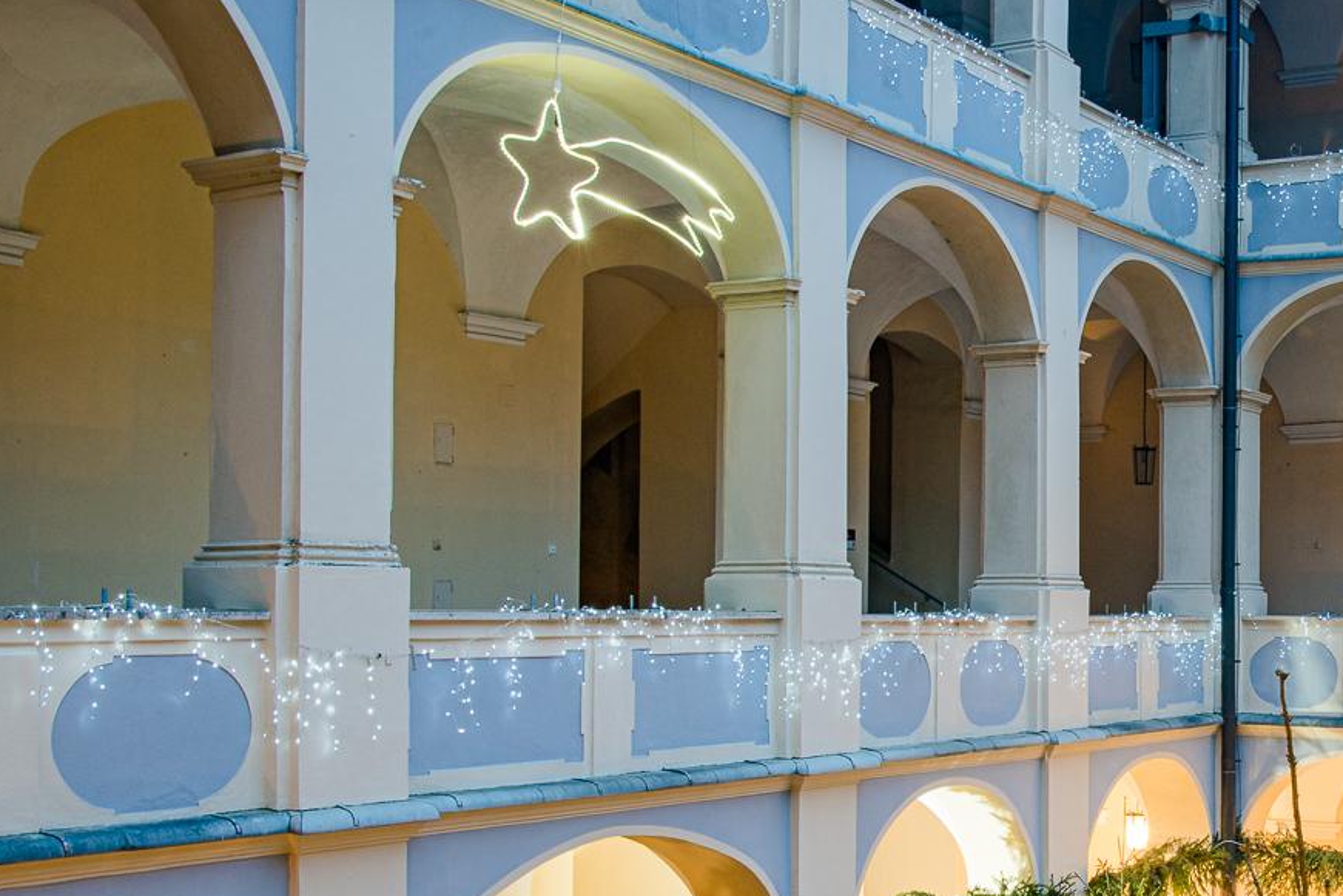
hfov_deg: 37.0
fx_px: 1865
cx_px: 1215
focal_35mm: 50
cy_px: 632
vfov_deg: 26.8
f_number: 11
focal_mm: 24
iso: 320
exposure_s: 1.6
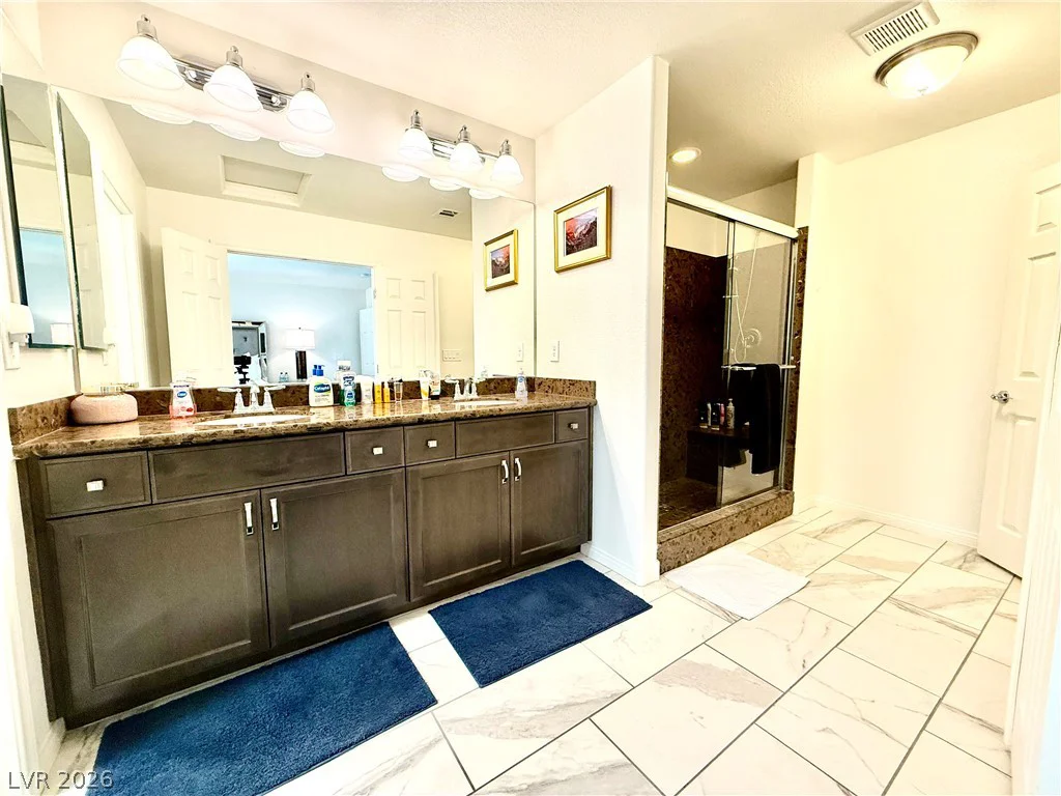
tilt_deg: -5.5
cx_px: 530
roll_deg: -0.3
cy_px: 398
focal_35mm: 14
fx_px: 429
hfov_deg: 102.1
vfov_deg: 85.7
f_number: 2.2
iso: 250
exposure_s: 1/120
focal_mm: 2.22
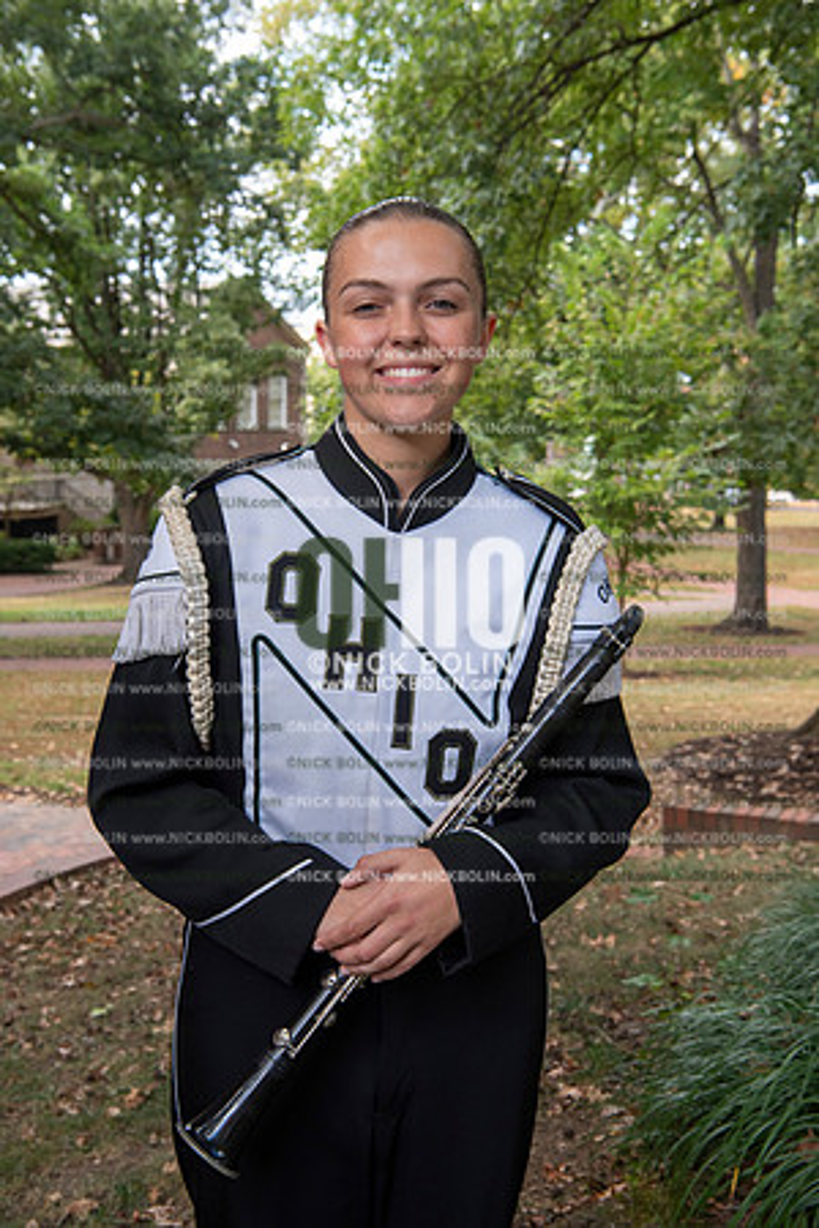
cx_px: 410
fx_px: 1638
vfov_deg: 41.1
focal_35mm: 48
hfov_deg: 28.1
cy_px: 614
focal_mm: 48
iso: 500
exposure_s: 1/100
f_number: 8
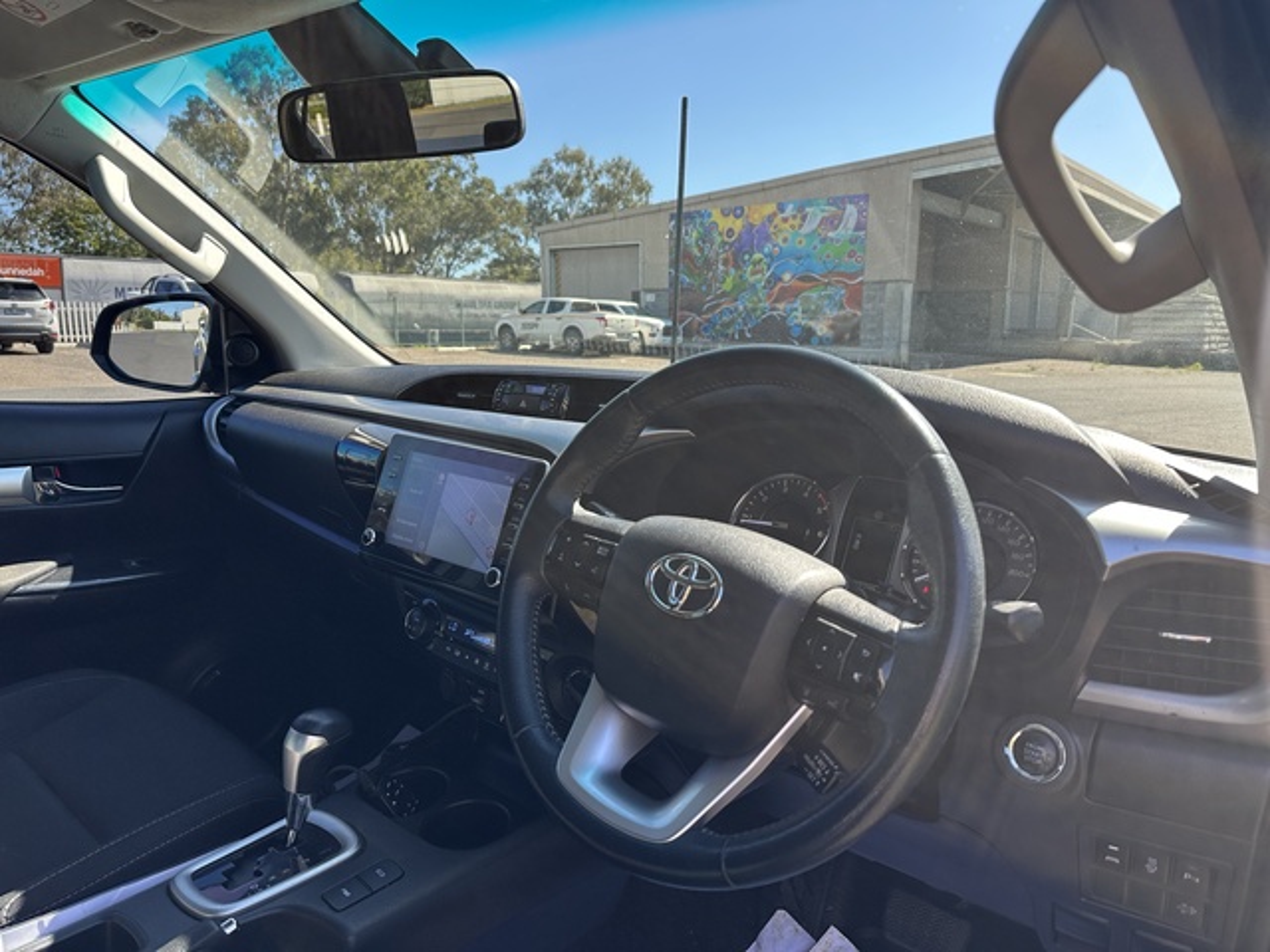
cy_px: 476
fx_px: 881
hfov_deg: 71.6
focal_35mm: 24
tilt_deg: -9.3
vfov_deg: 56.8
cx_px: 635
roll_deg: -0.7
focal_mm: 6.86
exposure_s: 1/816
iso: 80
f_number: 1.78
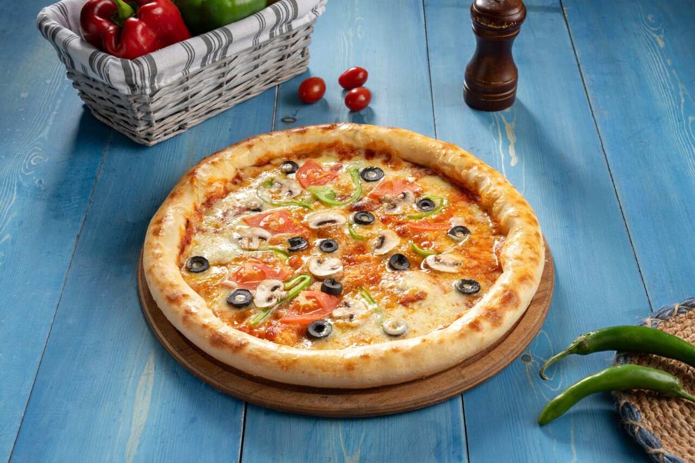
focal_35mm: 49
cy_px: 232
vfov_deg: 27.5
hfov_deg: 40.3
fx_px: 946
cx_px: 348
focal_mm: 49
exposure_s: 1/100
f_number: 13
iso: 200
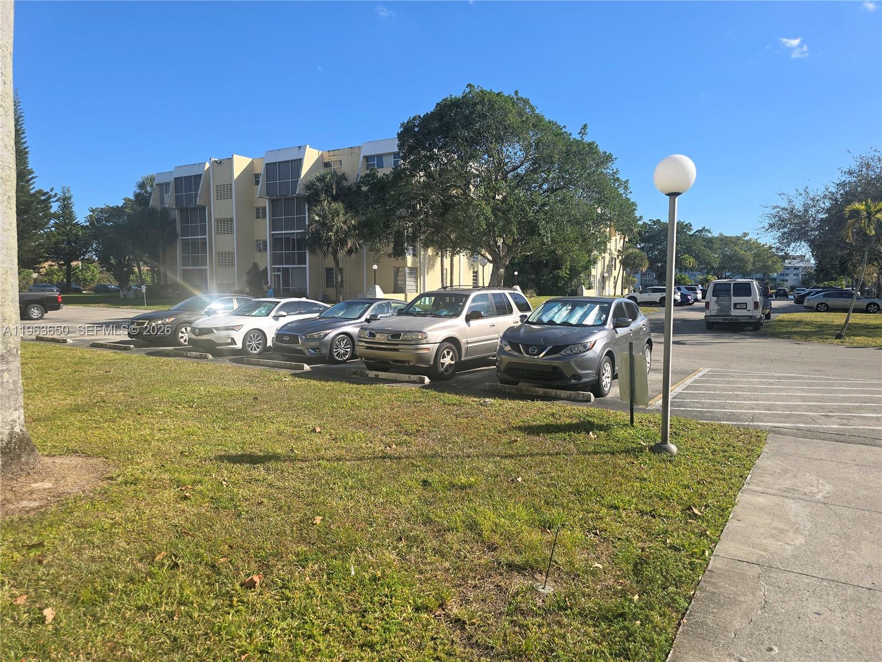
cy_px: 331
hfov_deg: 73.9
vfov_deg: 58.9
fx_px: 586
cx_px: 441
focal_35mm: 23
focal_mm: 6.3
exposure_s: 1/694
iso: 12
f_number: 1.7
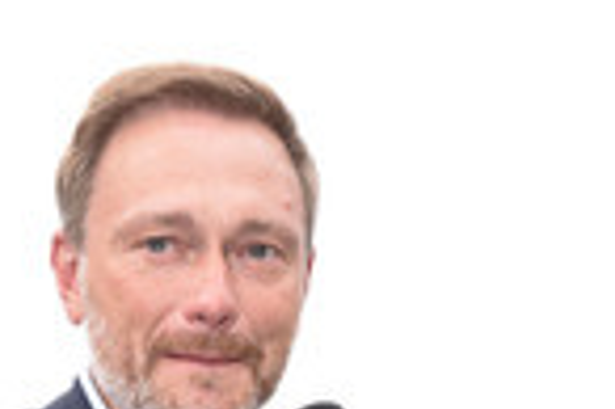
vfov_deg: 6.5
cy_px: 784
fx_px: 3498
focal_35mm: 205
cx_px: 177
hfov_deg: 10.0
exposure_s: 1/160
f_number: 9
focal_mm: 75
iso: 800
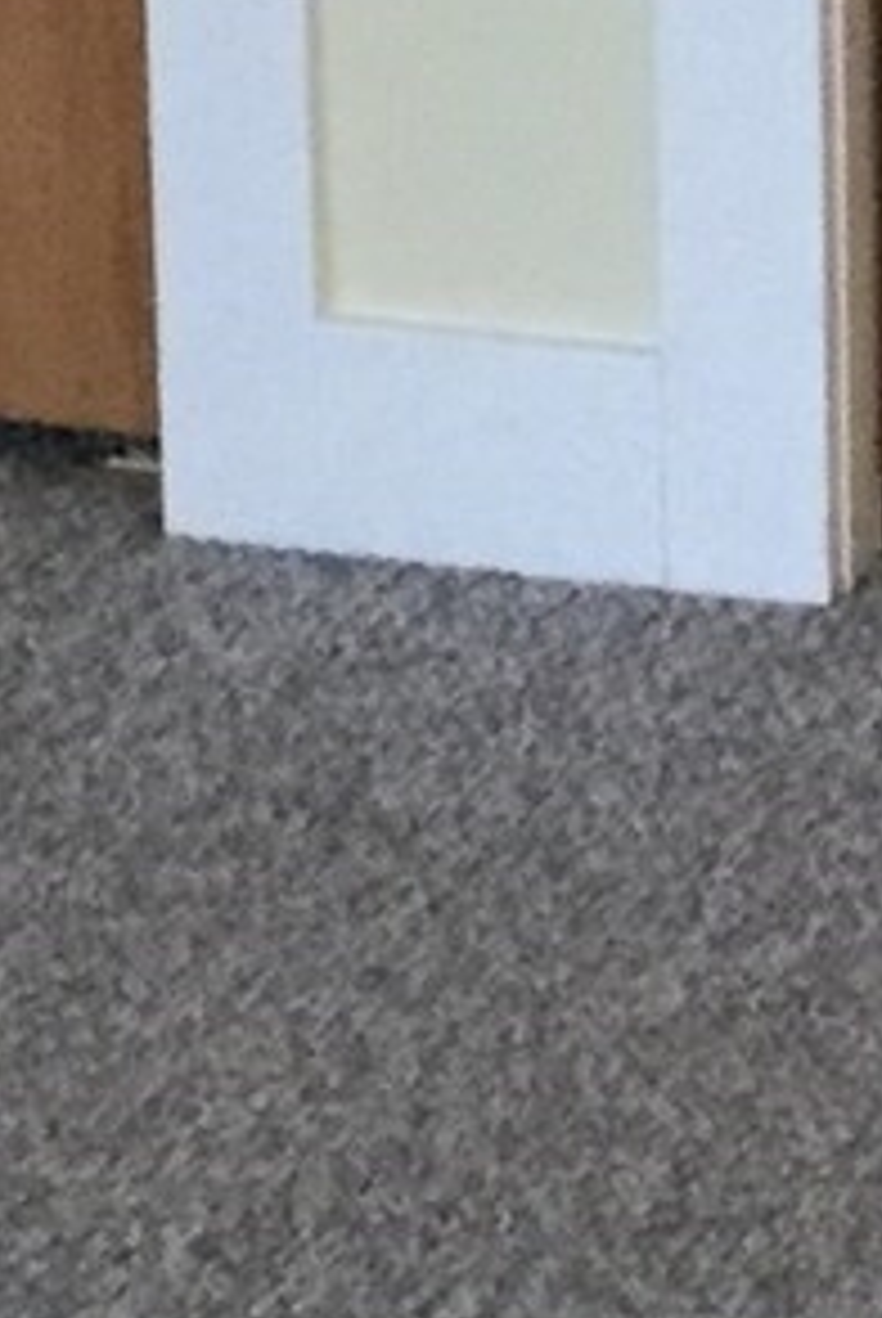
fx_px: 8249
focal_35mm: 225
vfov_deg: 8.8
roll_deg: +1.3
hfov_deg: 6.1
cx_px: 1143
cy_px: -855
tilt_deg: -11.0
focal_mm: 3.3
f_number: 2.4
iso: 200
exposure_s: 1/30
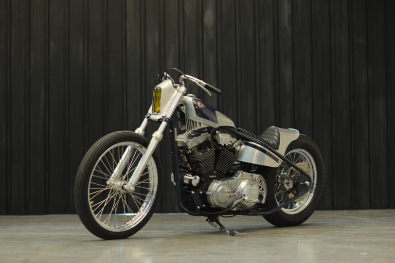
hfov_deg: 23.9
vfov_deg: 16.1
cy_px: 132
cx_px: 198
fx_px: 932
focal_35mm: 85
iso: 2500
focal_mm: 85
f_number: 2.8
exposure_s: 1/125
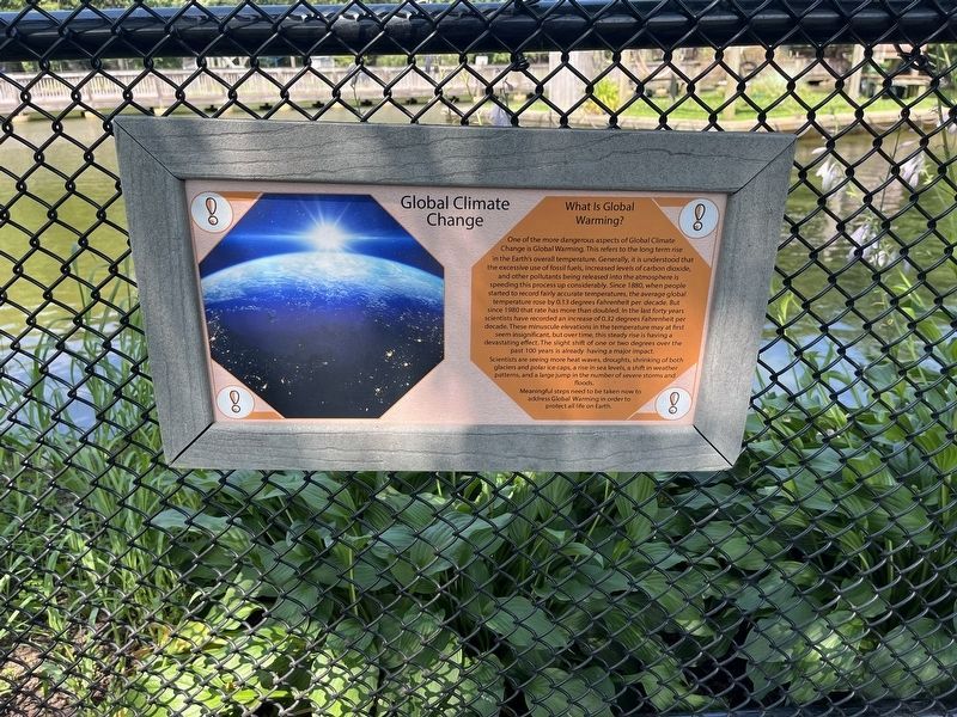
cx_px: 478
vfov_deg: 53.1
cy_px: 358
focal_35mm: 26
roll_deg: +2.6
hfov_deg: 67.3
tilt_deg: -22.1
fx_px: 719
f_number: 1.6
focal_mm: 5.1
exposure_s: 1/598
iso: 50
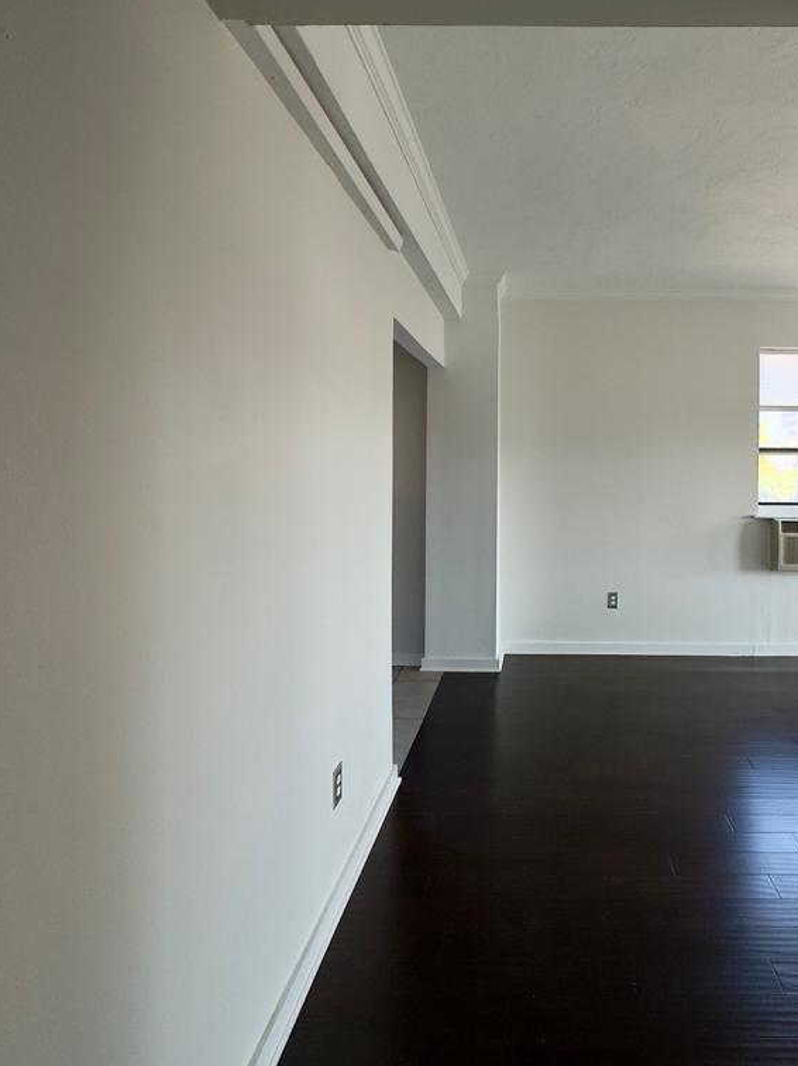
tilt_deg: -1.1
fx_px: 615
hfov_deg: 64.0
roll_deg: +1.1
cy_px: 475
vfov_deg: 81.5
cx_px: 541
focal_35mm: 20
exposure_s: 1/120
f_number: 2.2
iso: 80
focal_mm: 2.22
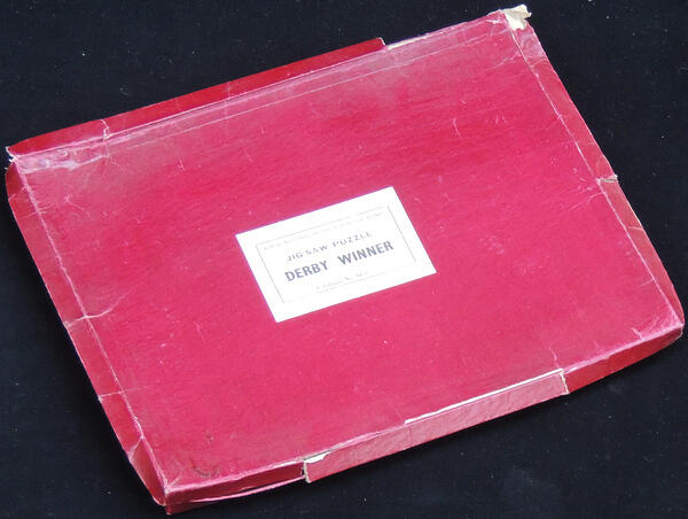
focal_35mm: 100
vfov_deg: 14.8
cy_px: 260
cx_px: 344
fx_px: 1991
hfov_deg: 19.6
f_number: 4.1
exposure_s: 1/25
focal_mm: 17.8
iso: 400
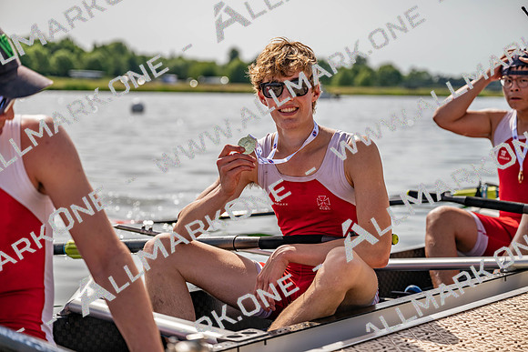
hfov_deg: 28.8
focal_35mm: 70
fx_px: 1027
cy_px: 176
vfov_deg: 19.5
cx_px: 264
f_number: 2.8
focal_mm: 70
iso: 64
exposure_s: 1/3200
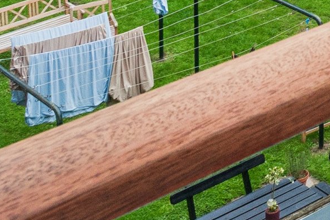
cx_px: 659
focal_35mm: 115
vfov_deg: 10.5
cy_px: -285
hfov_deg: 14.7
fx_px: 1050
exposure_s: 1/125
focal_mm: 15
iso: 250
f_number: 10
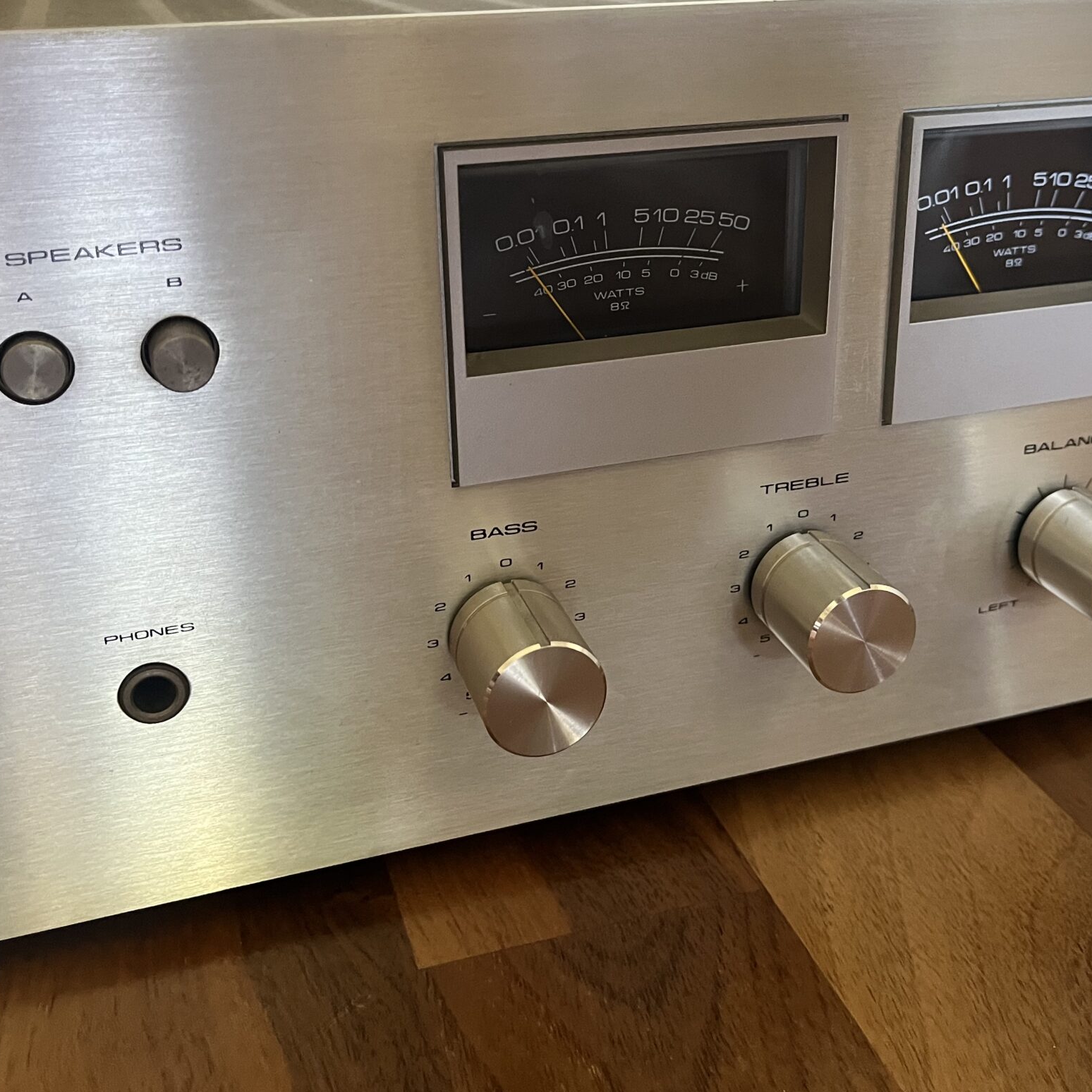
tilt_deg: -21.4
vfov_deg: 43.6
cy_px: 429
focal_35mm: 38
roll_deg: +1.5
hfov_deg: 43.8
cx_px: 592
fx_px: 1356
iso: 400
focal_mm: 5.1
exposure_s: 1/60
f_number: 1.6
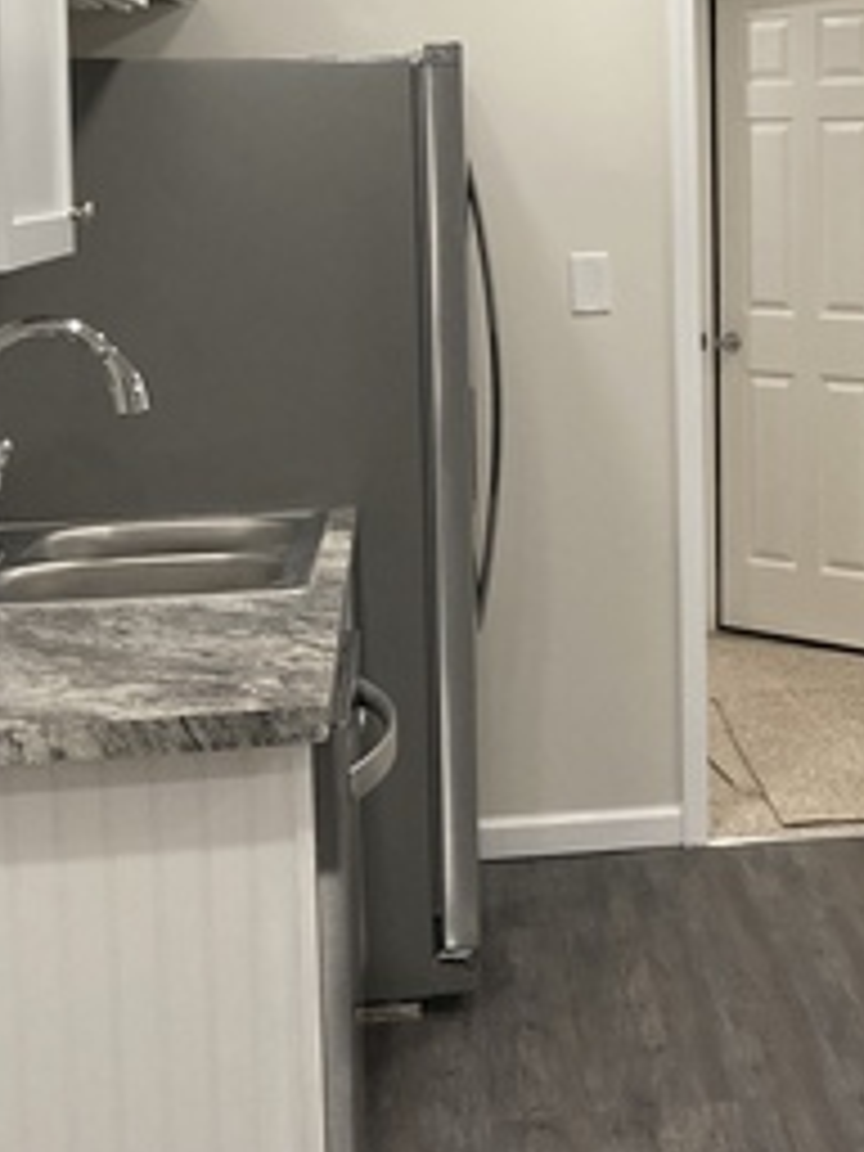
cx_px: 1048
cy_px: 376
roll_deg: -0.2
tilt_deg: -3.2
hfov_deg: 19.0
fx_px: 2429
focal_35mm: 73
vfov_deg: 26.5
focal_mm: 3.99
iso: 80
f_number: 1.8
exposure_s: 1/60
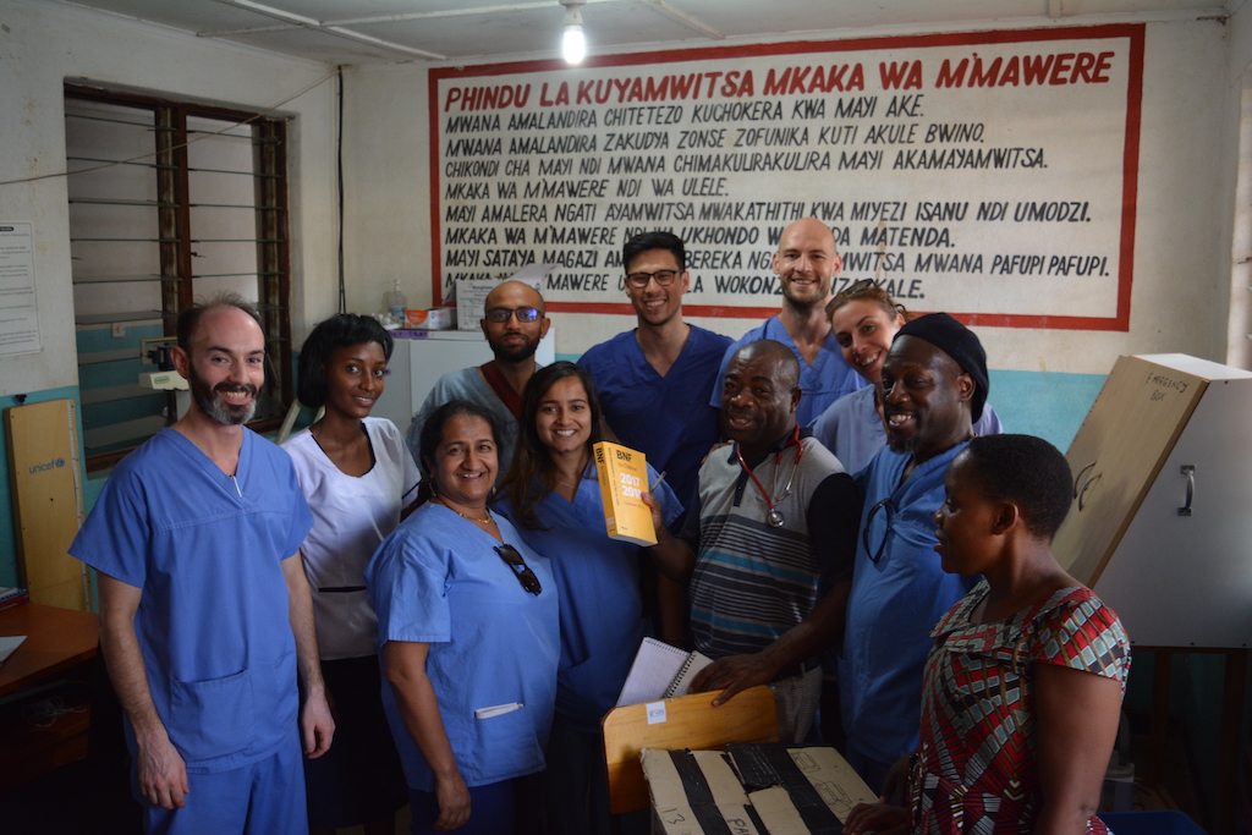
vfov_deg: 40.0
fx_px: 1148
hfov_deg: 57.2
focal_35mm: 33
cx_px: 626
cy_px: 418
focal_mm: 22
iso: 800
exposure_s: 1/30
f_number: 3.8
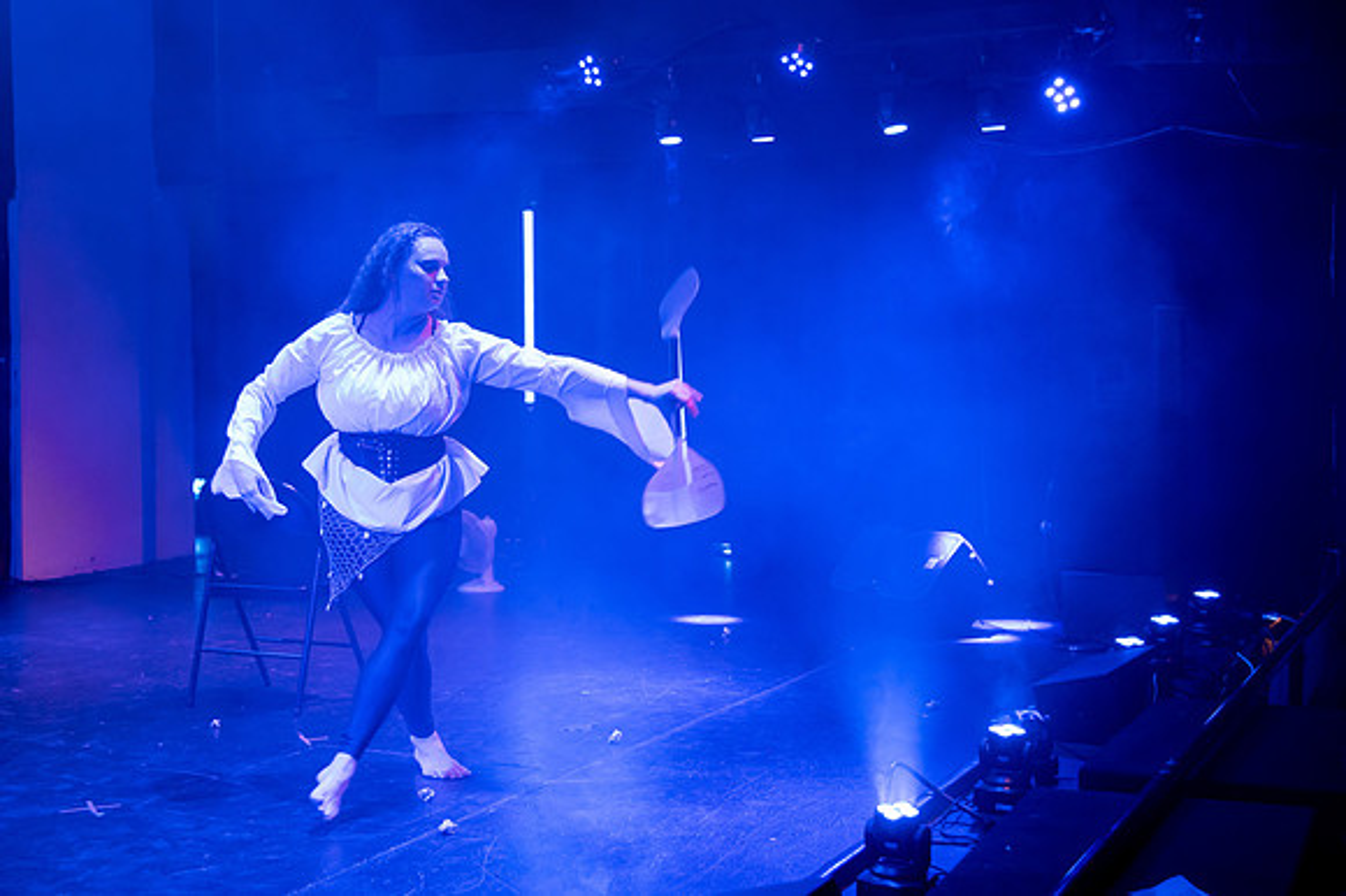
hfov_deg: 41.1
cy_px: 412
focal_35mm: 48
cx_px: 612
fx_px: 1794
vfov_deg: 28.0
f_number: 4
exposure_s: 1/125
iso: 5000
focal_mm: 40
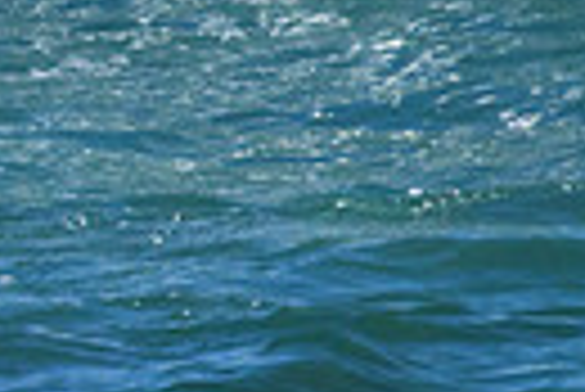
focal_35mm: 3565
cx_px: -648
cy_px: -367
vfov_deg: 0.4
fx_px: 57995
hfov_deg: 0.6
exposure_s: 1/2000
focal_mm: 800
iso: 3200
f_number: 11
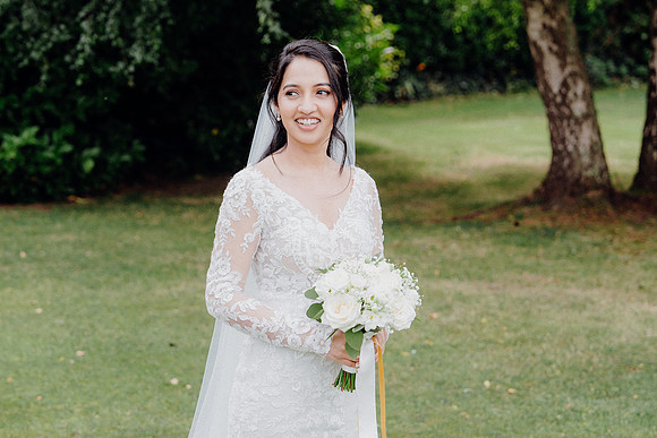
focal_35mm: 105
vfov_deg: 13.0
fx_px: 1917
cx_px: 328
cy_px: 219
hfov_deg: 19.5
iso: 125
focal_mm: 70
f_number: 3.5
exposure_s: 1/640
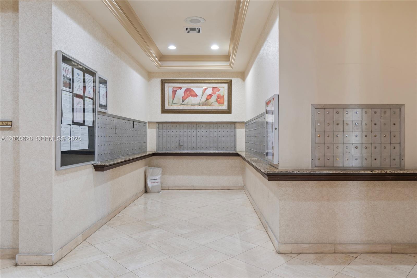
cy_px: 139
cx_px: 208
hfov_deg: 73.8
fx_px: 278
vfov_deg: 53.1
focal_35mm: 24
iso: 200
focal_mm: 24
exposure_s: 1.5
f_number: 8
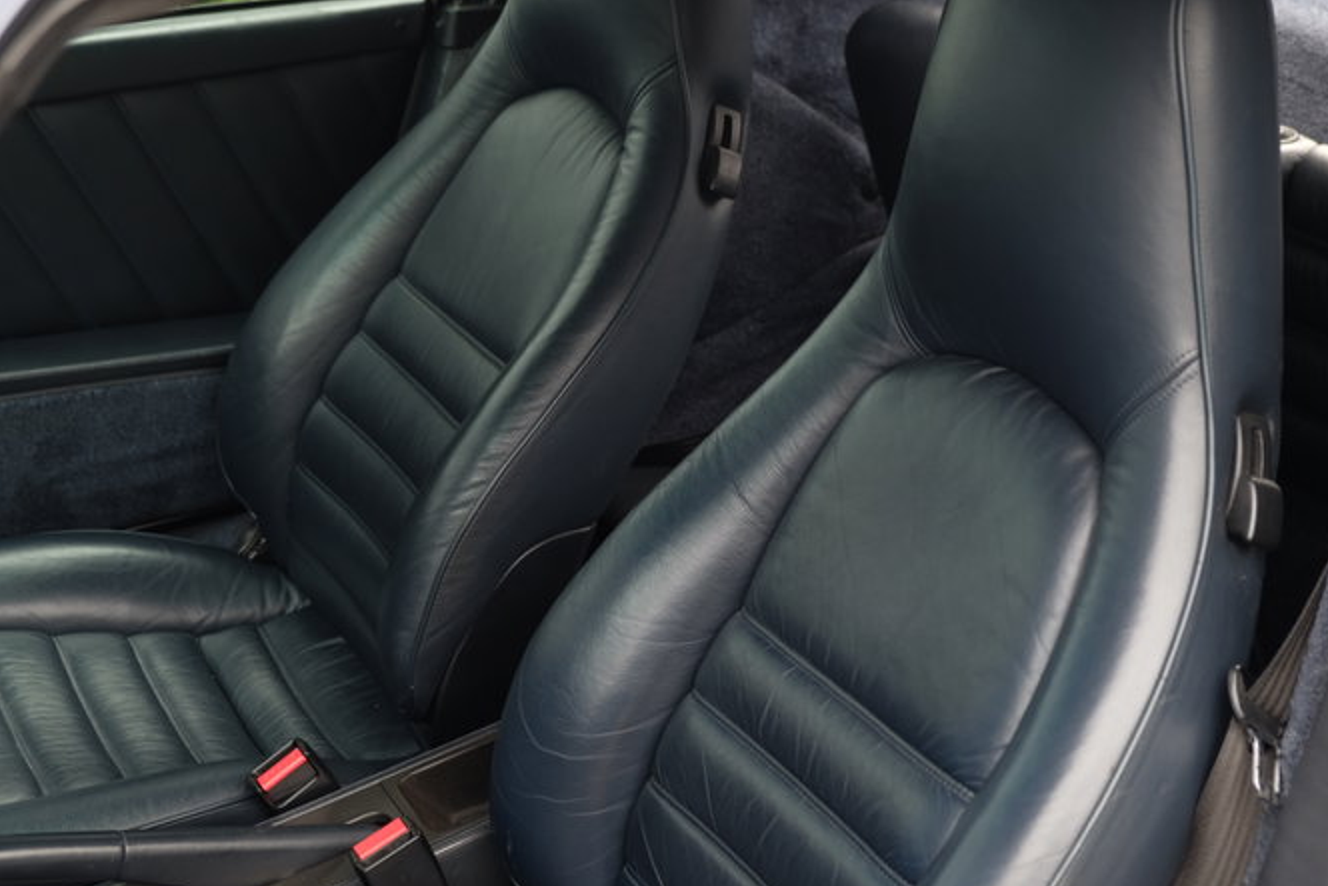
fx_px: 2177
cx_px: 766
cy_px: 398
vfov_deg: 23.0
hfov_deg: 33.9
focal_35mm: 59
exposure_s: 1/70
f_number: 3.6
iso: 200
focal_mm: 34.3
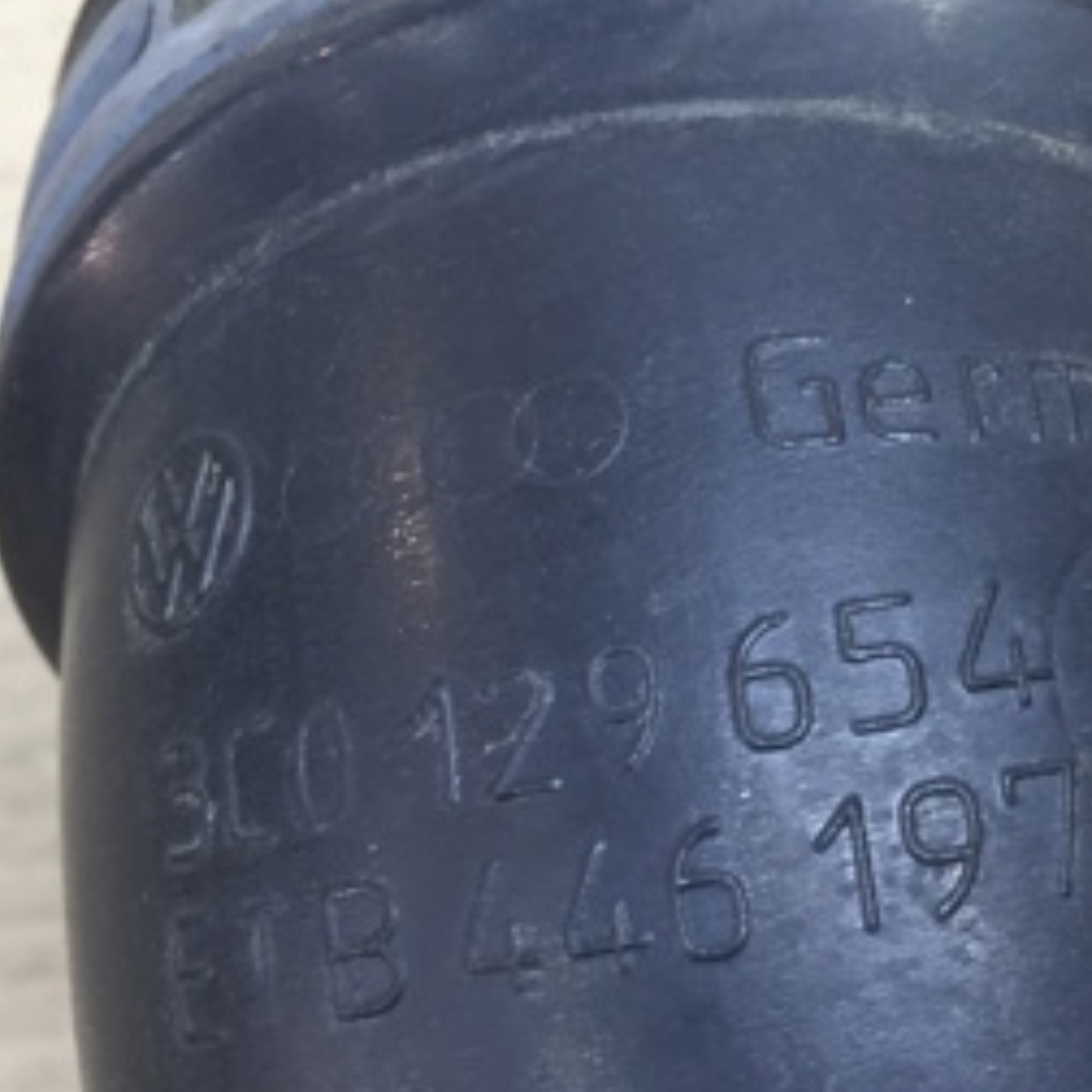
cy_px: 650
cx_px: 676
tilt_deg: -54.7
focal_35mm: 65
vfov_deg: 26.4
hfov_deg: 26.4
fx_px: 2320
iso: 125
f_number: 2.2
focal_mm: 4.15
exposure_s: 1/33
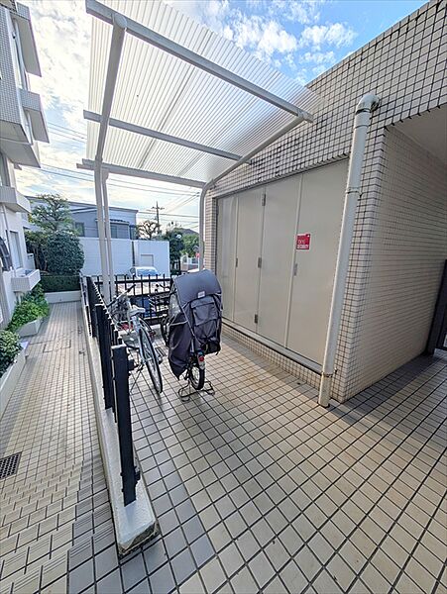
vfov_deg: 110.5
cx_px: 224
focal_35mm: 12
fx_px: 206
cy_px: 297
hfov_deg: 94.6
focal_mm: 2.02
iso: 53
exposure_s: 1/4878
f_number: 1.7
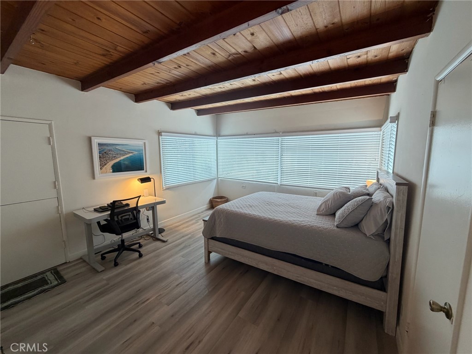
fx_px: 191
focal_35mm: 14
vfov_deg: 85.7
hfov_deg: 102.1
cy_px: 177
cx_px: 236
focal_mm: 2.22
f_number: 2.2
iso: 200
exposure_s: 1/120
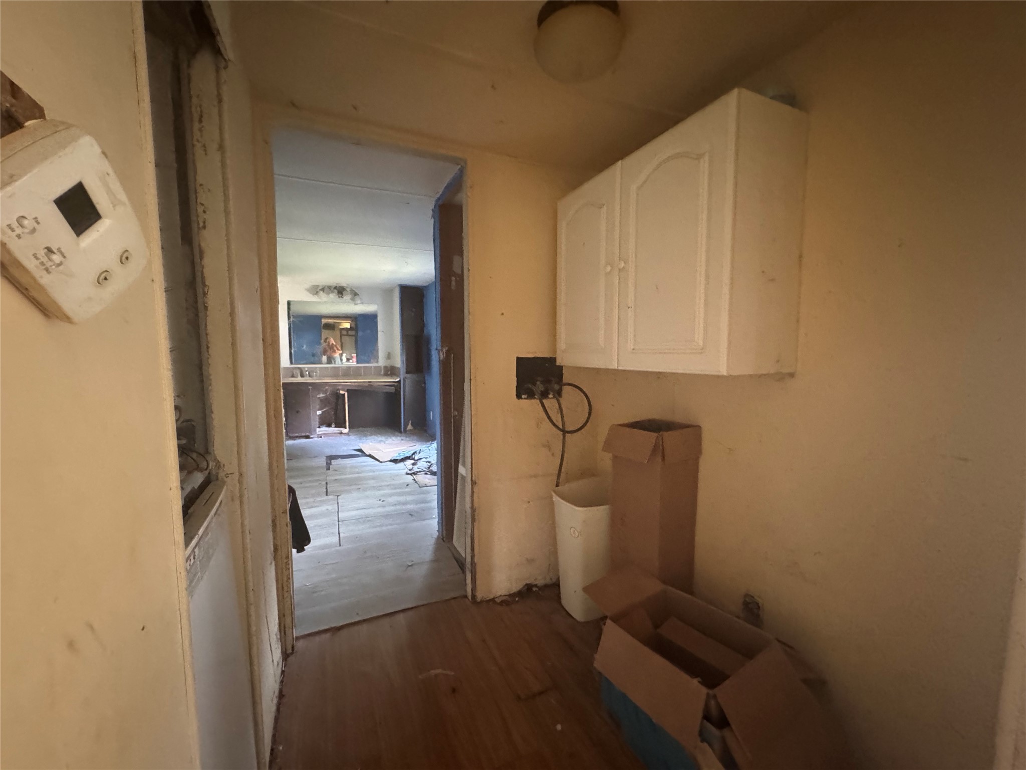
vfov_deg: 85.7
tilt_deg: -4.8
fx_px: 415
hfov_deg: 102.1
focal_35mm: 14
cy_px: 385
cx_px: 513
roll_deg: -0.9
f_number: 2.2
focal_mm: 2.22
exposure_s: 1/40
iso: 1250
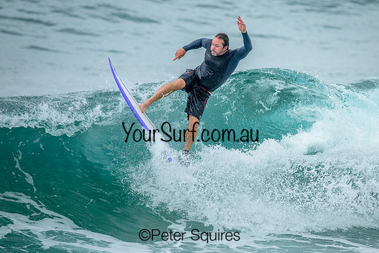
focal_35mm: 1048
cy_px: 142
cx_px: 248
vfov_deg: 1.3
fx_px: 11032
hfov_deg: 2.0
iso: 400
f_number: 6.3
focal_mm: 800
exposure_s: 1/2000
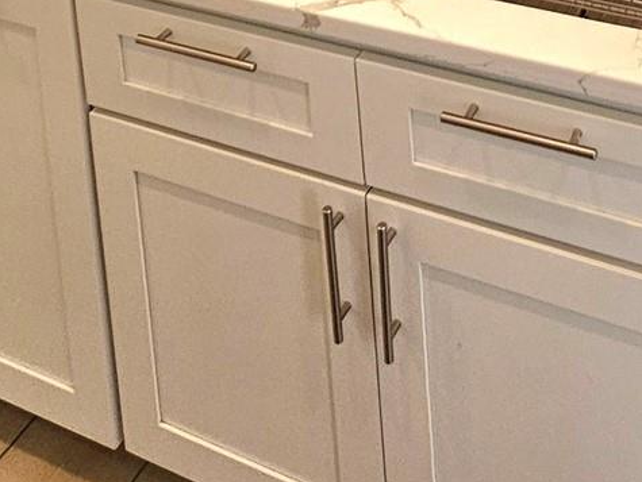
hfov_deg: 33.7
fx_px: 1039
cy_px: -486
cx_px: 473
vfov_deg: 17.9
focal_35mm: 56
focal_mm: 2.2
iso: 64
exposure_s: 1/60.2
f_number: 2.2
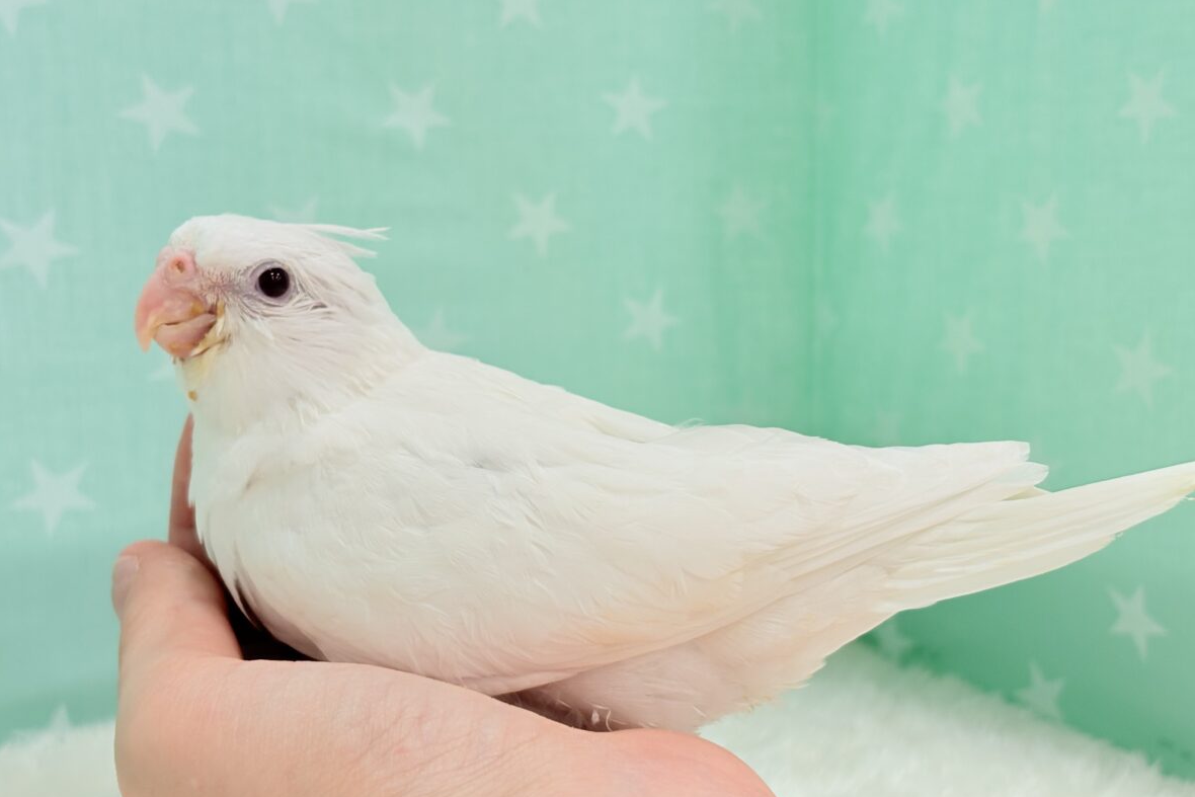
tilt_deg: -6.5
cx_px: 605
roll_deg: +1.1
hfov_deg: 36.2
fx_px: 1826
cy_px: 405
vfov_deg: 24.6
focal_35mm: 55
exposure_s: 1/100
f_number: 1.6
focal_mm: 5.96
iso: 64
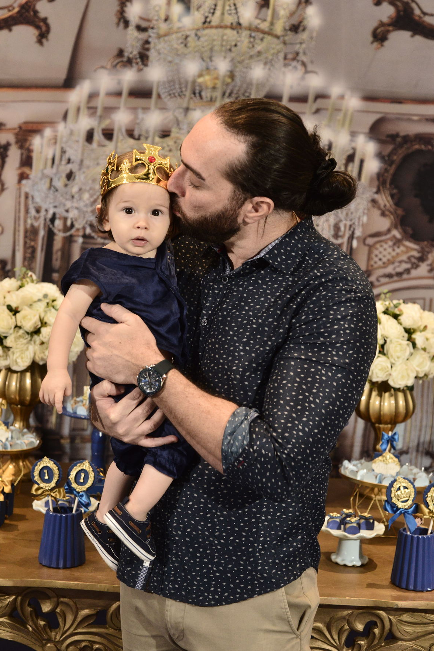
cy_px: 326
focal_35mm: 51
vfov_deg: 38.9
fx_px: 922
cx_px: 220
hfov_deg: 26.5
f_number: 4
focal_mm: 50
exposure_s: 1/125
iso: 2000
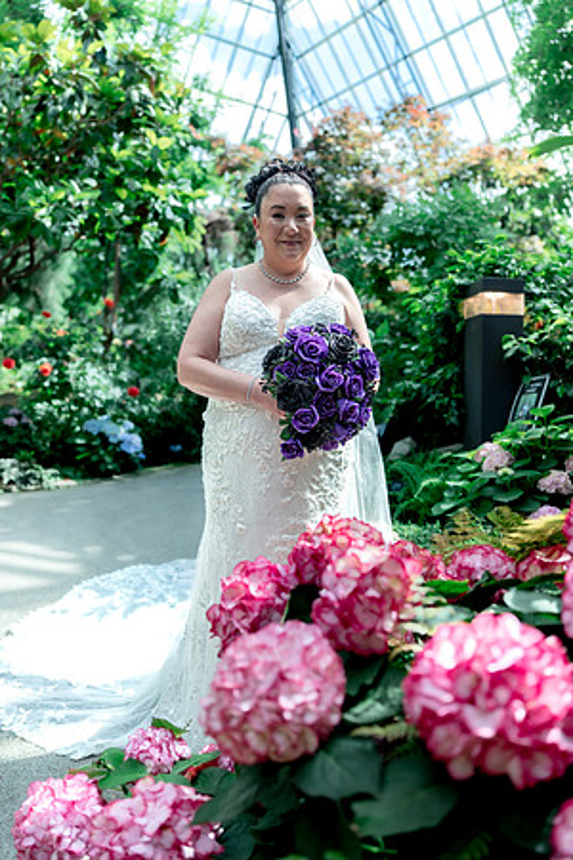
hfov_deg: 46.4
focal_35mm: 28
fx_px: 668
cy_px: 430
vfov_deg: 65.5
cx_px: 286
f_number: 2
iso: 250
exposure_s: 1/1000
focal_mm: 28
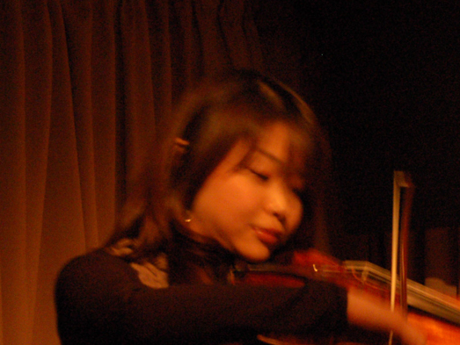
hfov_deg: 12.8
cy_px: 319
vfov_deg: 9.7
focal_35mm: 152
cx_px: 480
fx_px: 2021
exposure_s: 1/13
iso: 1600
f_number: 5.3
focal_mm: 46
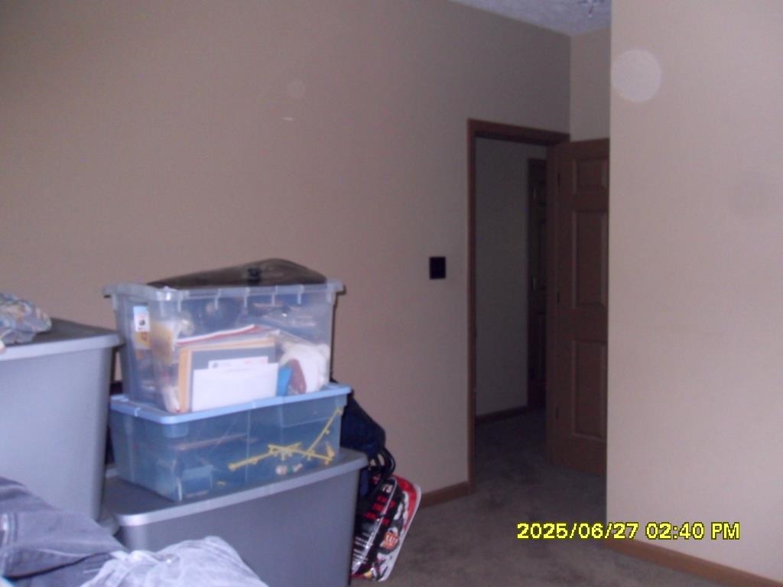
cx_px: 392
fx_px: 792
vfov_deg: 40.7
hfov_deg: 52.6
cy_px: 294
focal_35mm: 35
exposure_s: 1/45
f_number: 3.5
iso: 400
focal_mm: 6.3
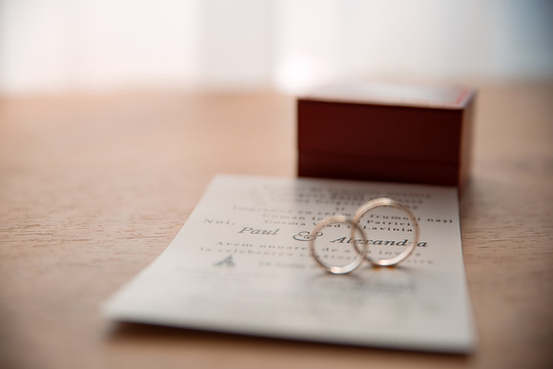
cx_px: 276
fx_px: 1075
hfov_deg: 28.8
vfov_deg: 19.5
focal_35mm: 70
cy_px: 184
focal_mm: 70
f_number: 2.8
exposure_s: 1/400
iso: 500
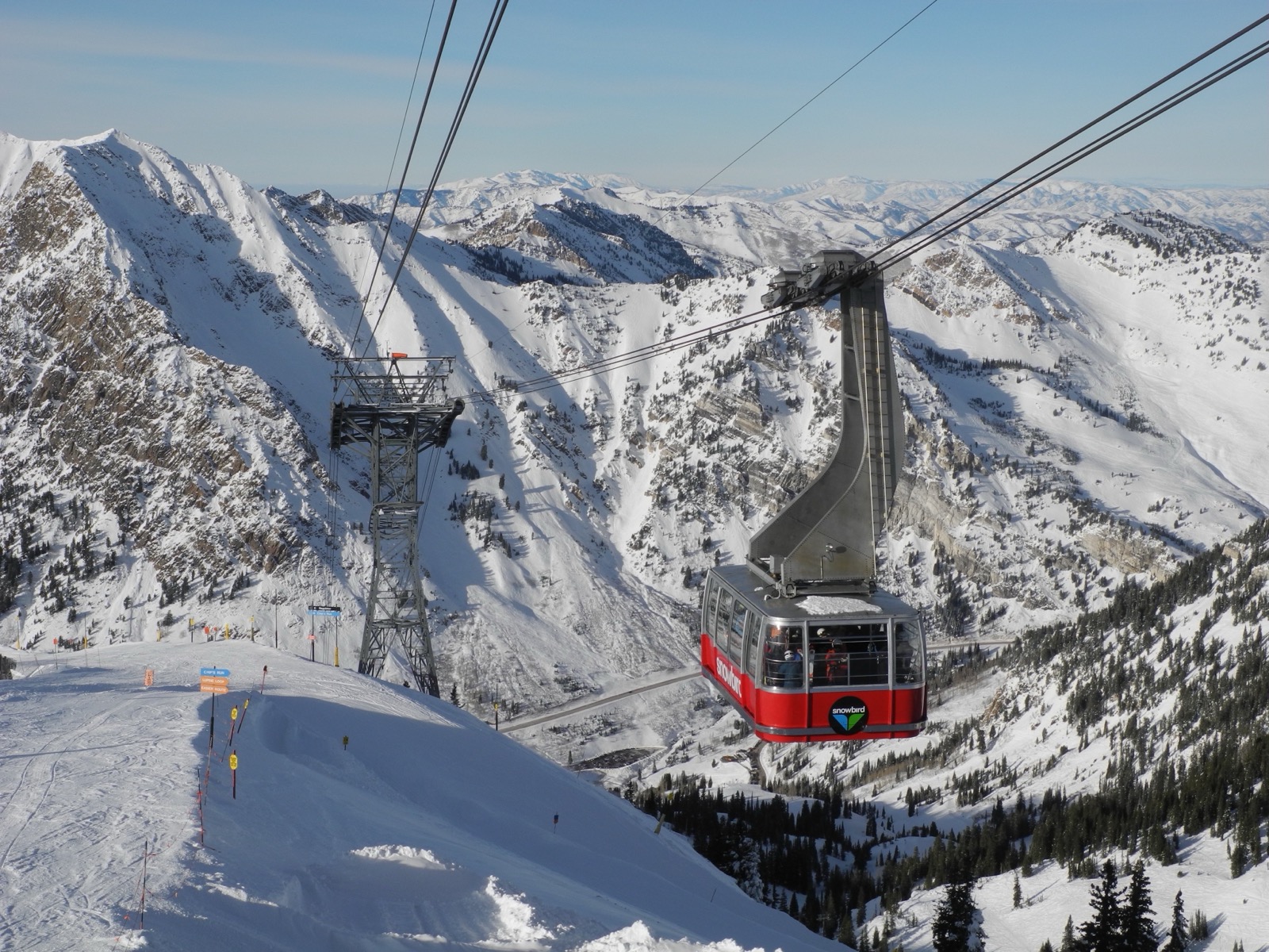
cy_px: 476
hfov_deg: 34.9
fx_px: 2016
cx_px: 634
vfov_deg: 26.6
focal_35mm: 55
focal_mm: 11.8
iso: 100
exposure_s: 1/1000
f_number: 5.6
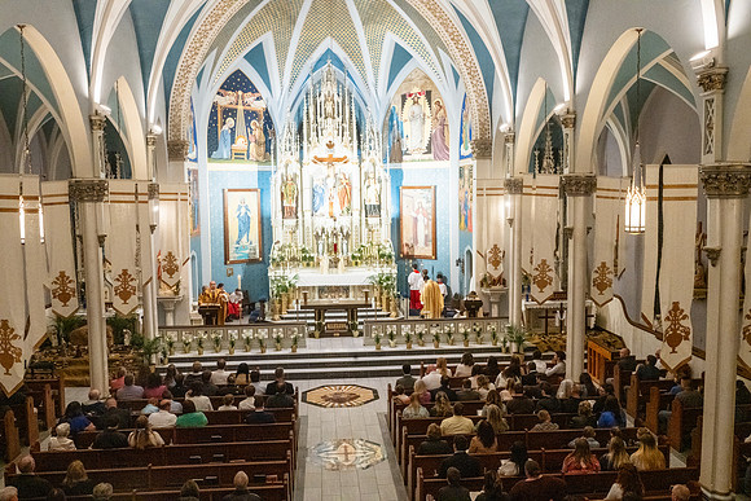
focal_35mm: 34
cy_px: 250
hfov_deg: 56.5
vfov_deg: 39.4
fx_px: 699
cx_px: 376
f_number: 11
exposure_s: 1/60
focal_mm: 33.5
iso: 5000
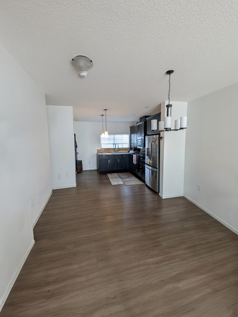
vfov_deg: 106.2
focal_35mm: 13
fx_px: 119
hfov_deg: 89.9
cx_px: 119
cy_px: 158
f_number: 2.2
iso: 84
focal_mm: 1.54
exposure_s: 1/60
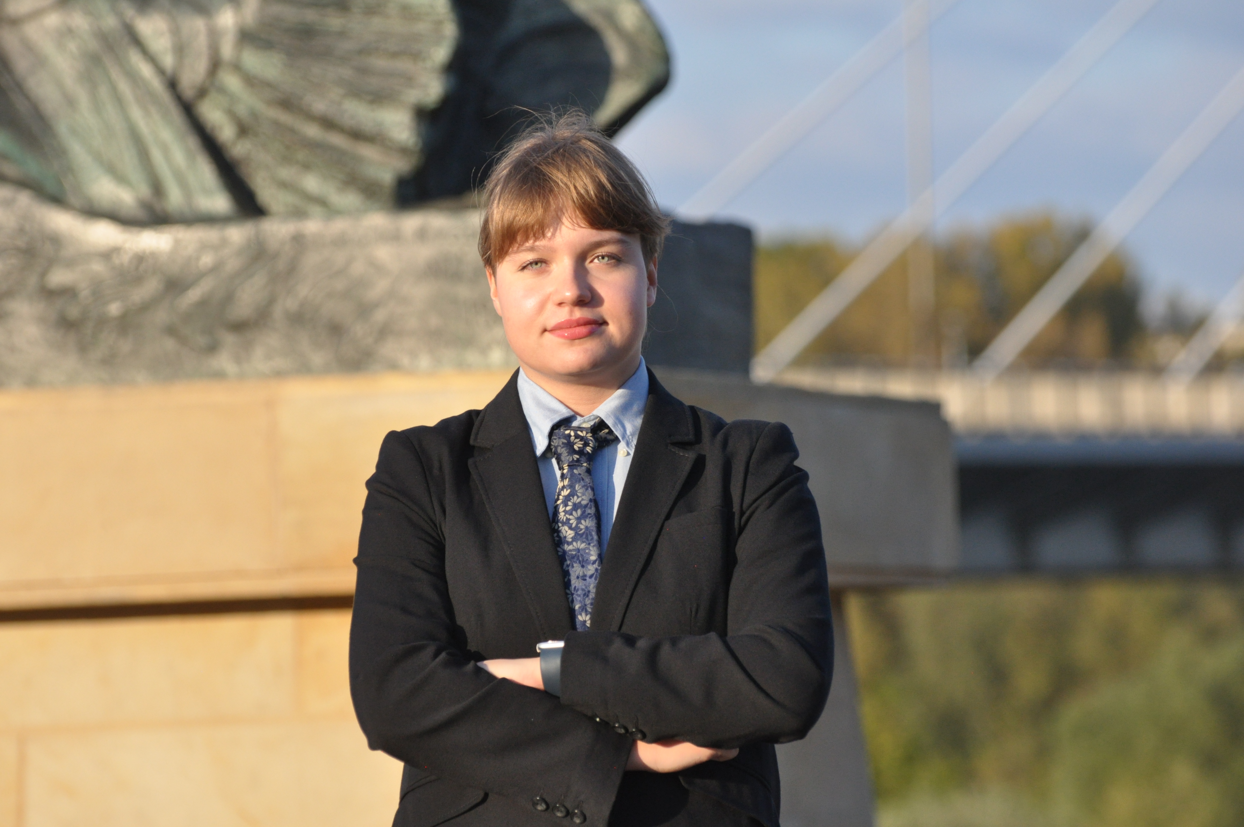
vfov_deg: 6.3
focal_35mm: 218
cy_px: 414
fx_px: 7507
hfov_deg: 9.5
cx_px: 622
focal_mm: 145
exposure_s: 1/3200
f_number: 4.8
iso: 800
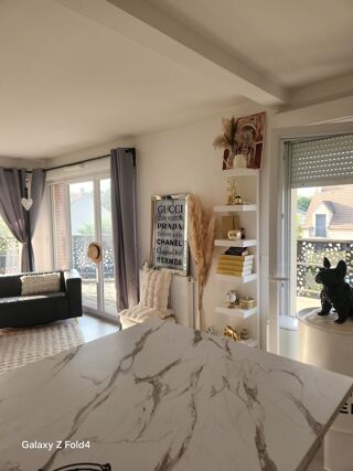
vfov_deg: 73.9
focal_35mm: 23
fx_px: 313
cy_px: 236
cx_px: 176
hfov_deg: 58.9
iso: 32
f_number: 1.8
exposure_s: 1/100
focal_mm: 5.4
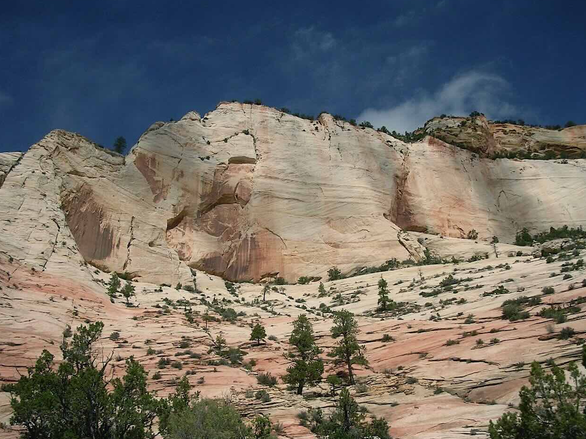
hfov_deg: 47.9
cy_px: 218
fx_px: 660
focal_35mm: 39
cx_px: 291
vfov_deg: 36.8
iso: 100
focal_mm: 5.8
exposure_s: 1/416
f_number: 2.8
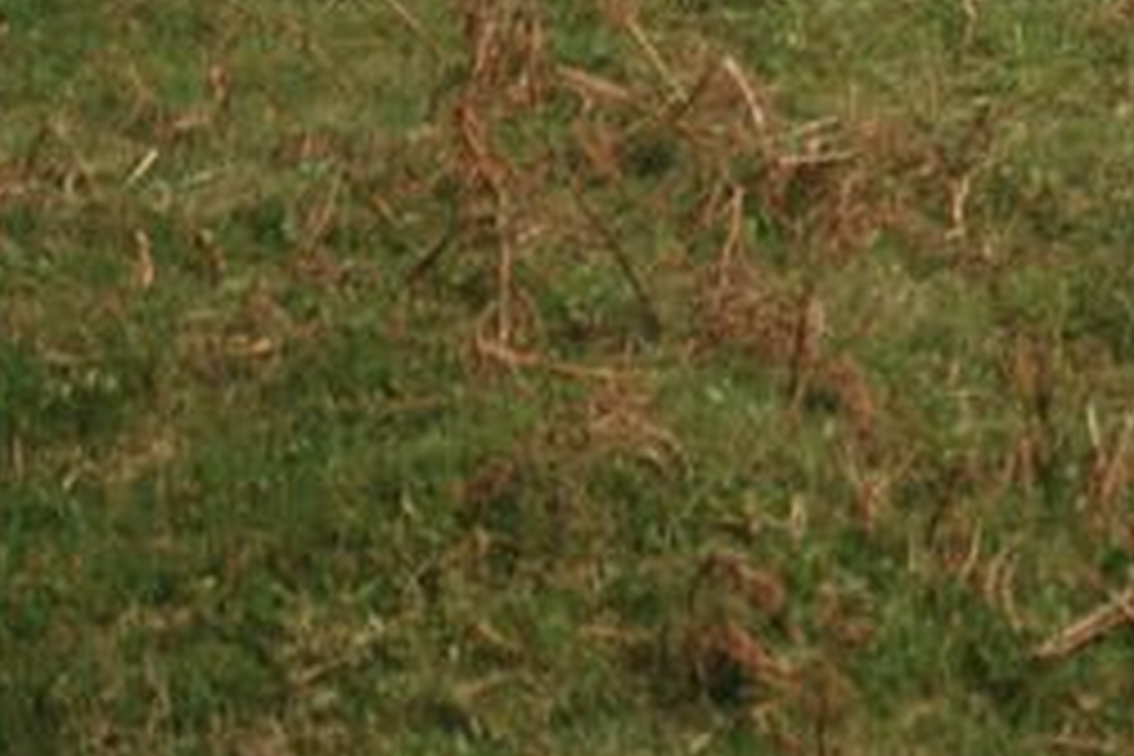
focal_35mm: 96
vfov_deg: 13.1
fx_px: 3024
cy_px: -544
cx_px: 1593
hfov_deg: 19.2
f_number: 3.5
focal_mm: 18
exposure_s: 1/500
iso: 200
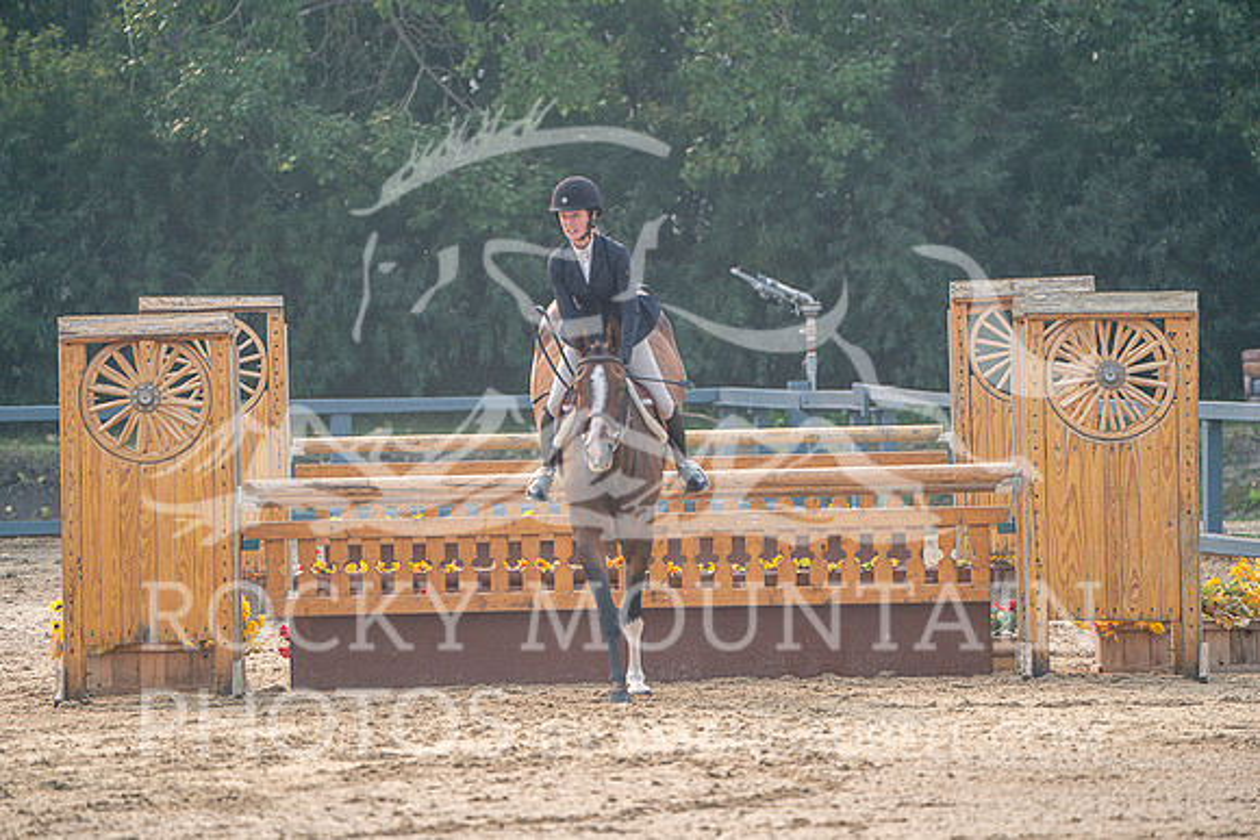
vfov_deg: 3.4
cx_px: 630
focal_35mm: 400
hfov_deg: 5.2
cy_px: 420
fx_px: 14003
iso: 500
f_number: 5.6
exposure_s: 1/640
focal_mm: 400
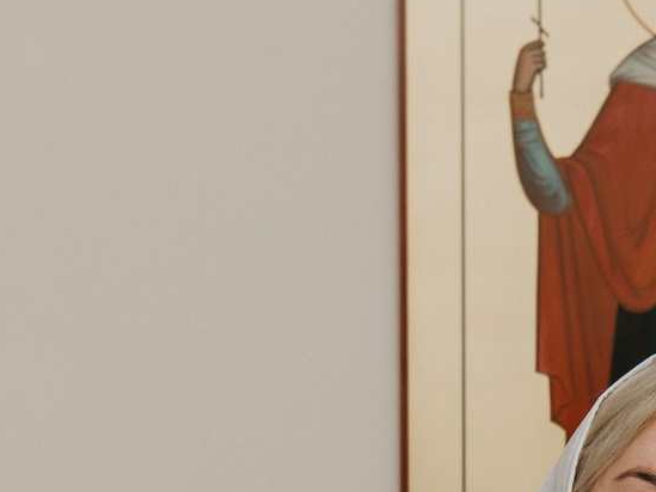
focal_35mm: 257
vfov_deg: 5.7
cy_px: 883
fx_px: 4871
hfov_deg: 7.6
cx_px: 743
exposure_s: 1/160
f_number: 4
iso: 200
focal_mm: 50
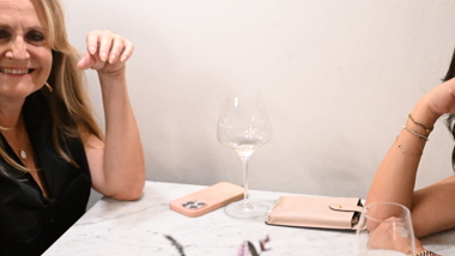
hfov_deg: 27.7
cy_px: 158
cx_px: 296
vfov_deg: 15.9
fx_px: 917
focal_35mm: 76
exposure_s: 1/320
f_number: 2.8
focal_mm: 40
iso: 8000
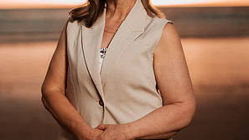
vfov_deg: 13.1
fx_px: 607
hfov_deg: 23.2
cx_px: 125
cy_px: 60
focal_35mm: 92
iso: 50
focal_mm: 58
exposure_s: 1/3200
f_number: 1.8
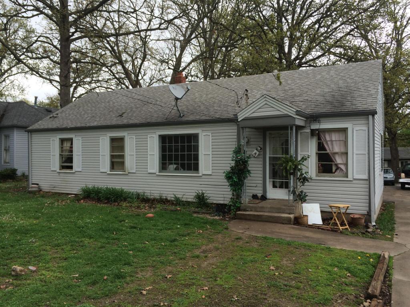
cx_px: 205
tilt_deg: -0.7
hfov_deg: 61.7
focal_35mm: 29
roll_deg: +1.7
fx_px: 343
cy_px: 154
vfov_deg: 48.2
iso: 32
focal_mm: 4.15
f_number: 2.2
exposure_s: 1/1080
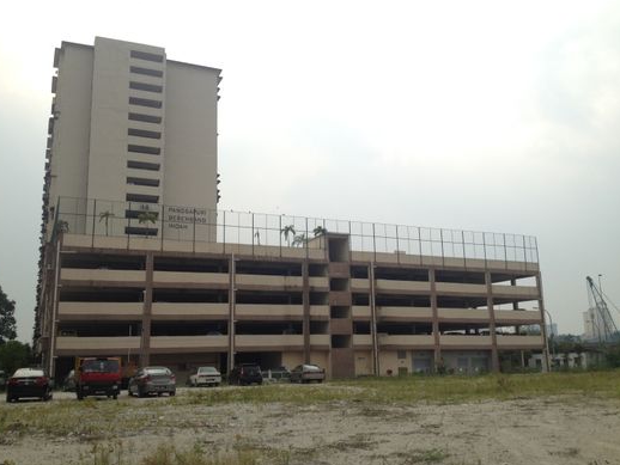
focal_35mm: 36
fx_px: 645
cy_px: 233
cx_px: 303
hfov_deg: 51.3
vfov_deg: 39.7
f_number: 2.4
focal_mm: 4.28
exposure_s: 1/905
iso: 50
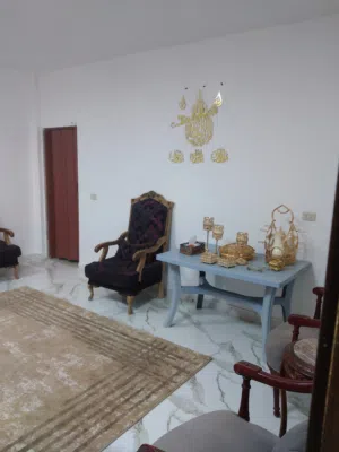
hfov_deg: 53.1
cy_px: 226
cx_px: 170
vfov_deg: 67.3
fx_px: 339
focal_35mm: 26
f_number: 1.8
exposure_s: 1/40
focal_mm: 3.6
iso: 115
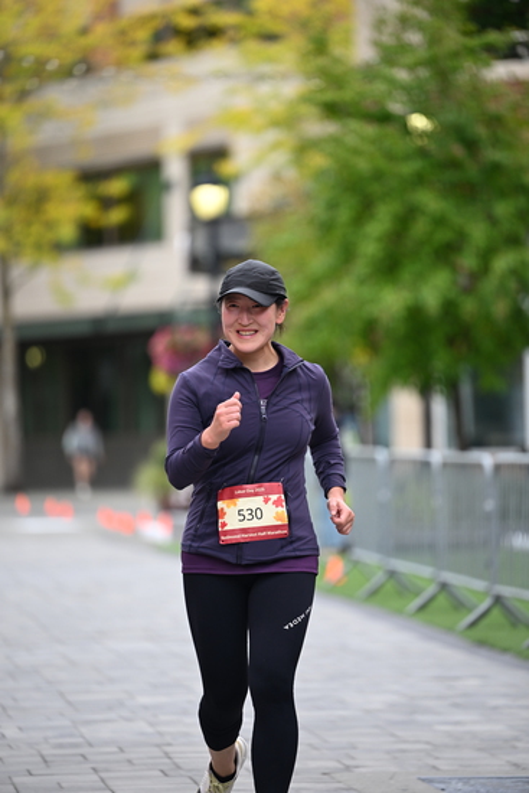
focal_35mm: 180
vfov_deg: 11.4
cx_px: 264
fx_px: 3965
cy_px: 396
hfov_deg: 7.6
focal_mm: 180
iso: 640
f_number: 2.8
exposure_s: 1/1600
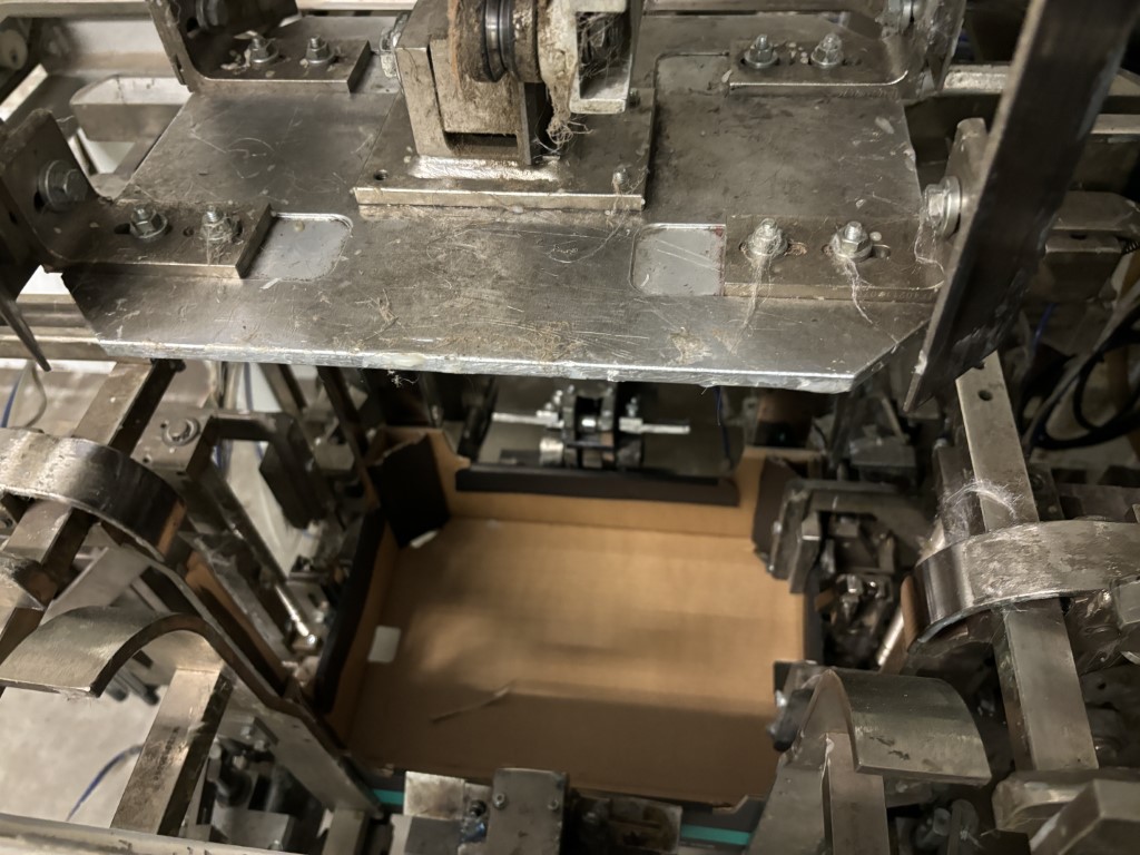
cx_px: 570
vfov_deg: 53.1
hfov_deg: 67.3
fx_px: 856
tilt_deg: -50.4
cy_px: 428
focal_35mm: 26
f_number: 1.6
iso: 500
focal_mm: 5.96
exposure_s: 1/25
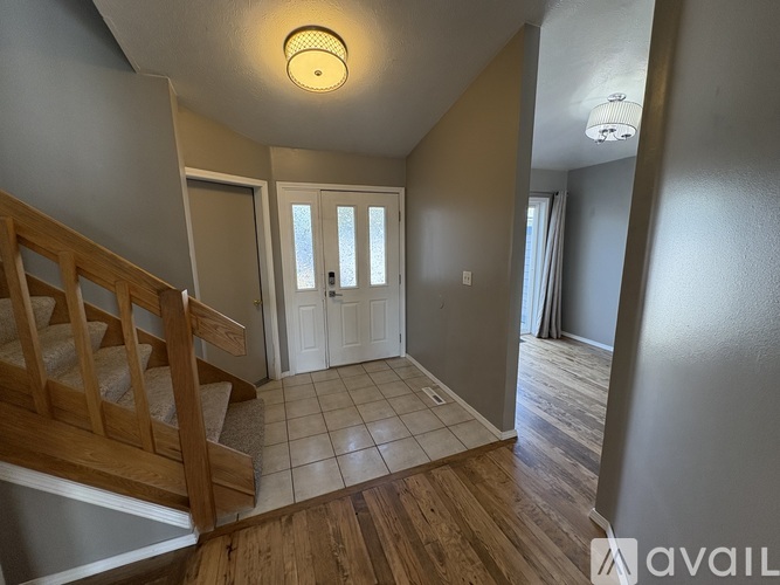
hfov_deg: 102.1
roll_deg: +0.6
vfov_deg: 85.7
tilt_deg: -9.1
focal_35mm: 14
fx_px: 315
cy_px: 292
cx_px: 390
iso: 125
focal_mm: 2.22
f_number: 2.2
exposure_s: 1/120
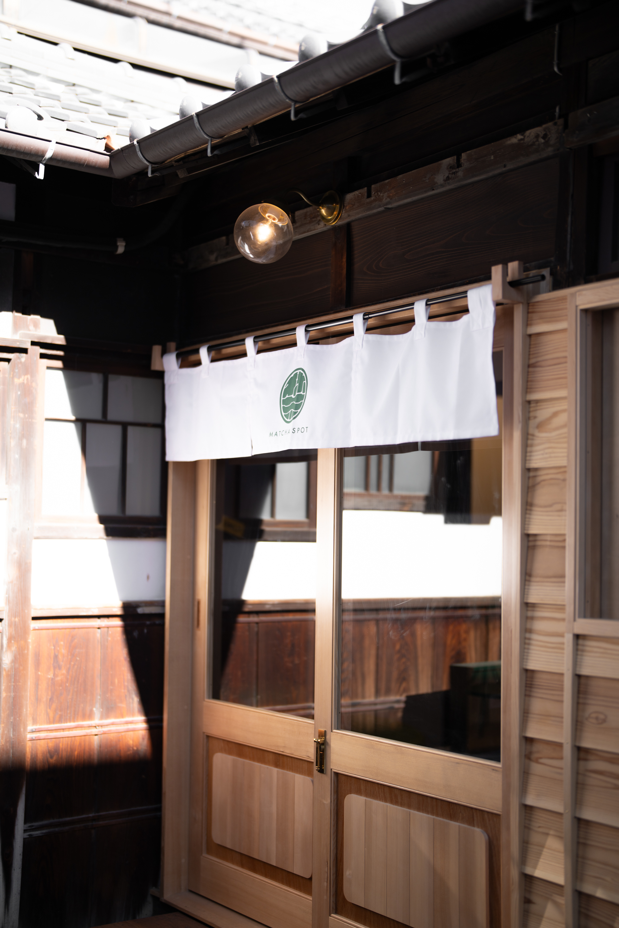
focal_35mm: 50
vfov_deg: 39.6
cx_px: 310
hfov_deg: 27.0
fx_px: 1289
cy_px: 464
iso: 100
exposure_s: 1/2000
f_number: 1.2
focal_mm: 50
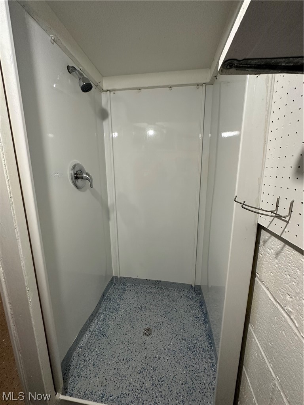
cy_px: 202
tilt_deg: -12.2
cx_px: 152
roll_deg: +0.3
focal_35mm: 14
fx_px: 164
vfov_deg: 102.1
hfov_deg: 85.7
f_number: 2.2
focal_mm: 2.22
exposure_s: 1/60
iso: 250
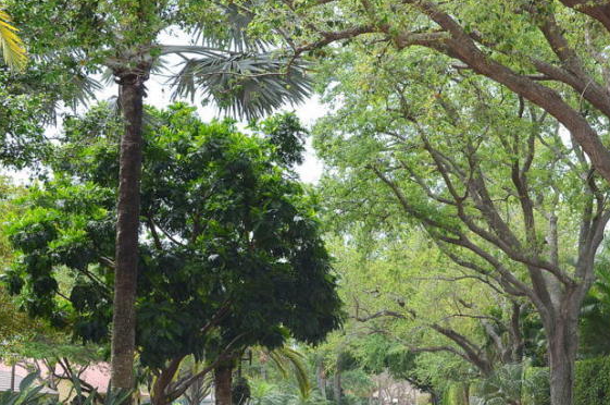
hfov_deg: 32.3
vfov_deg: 21.8
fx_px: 1049
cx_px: 387
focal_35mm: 62
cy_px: 231
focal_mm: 32
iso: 200
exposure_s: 1/250
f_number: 8
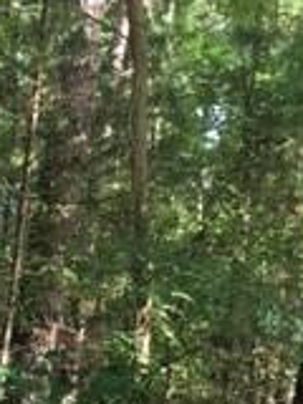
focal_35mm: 116
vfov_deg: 16.9
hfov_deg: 12.5
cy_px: 298
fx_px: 1354
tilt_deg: +4.6
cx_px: -30
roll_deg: -8.2
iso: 32
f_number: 2.2
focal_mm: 4.15
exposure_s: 1/60
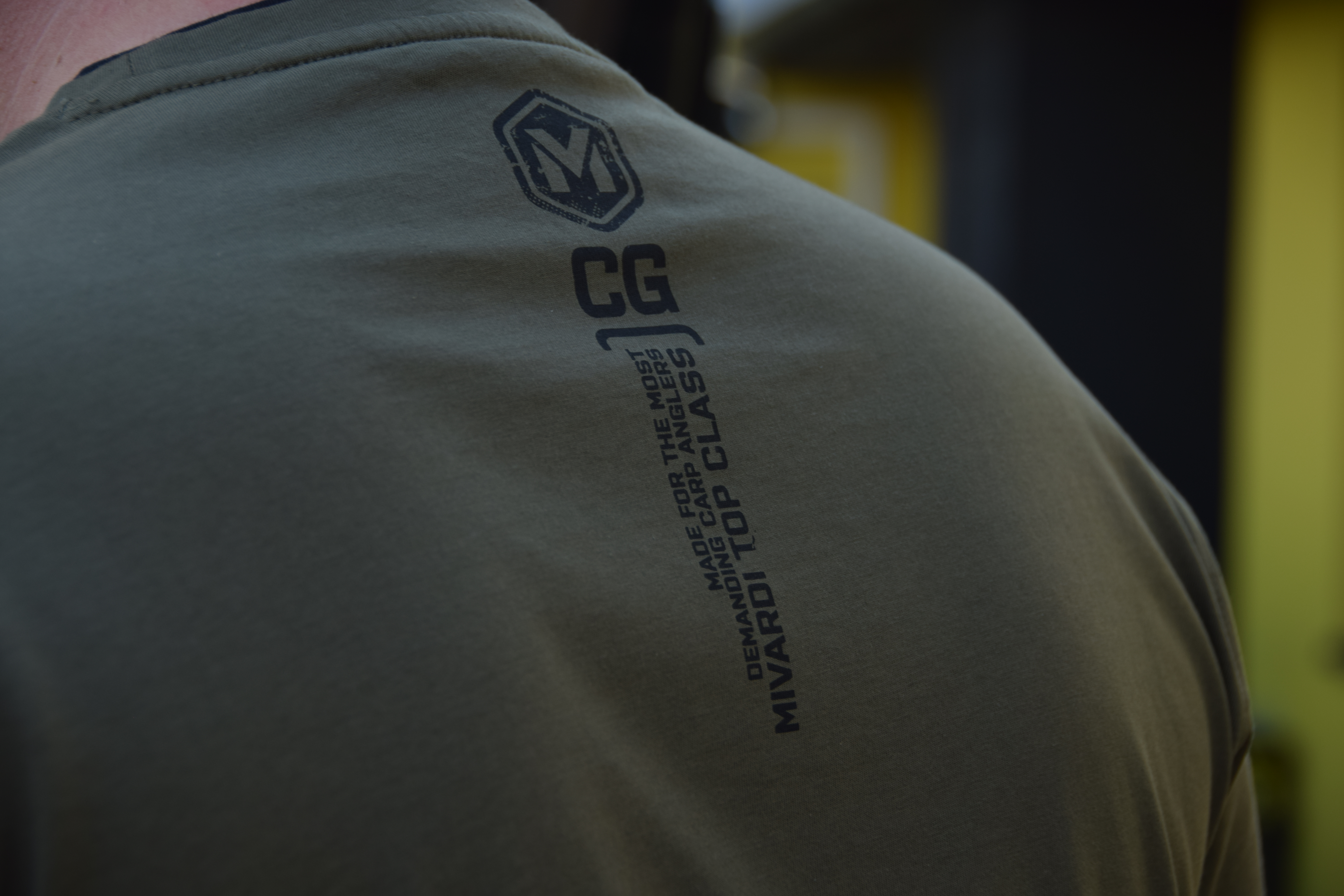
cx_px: 672
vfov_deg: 12.2
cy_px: 448
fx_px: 4200
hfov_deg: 18.2
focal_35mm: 112
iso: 100
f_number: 5
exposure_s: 1/160
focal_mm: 75
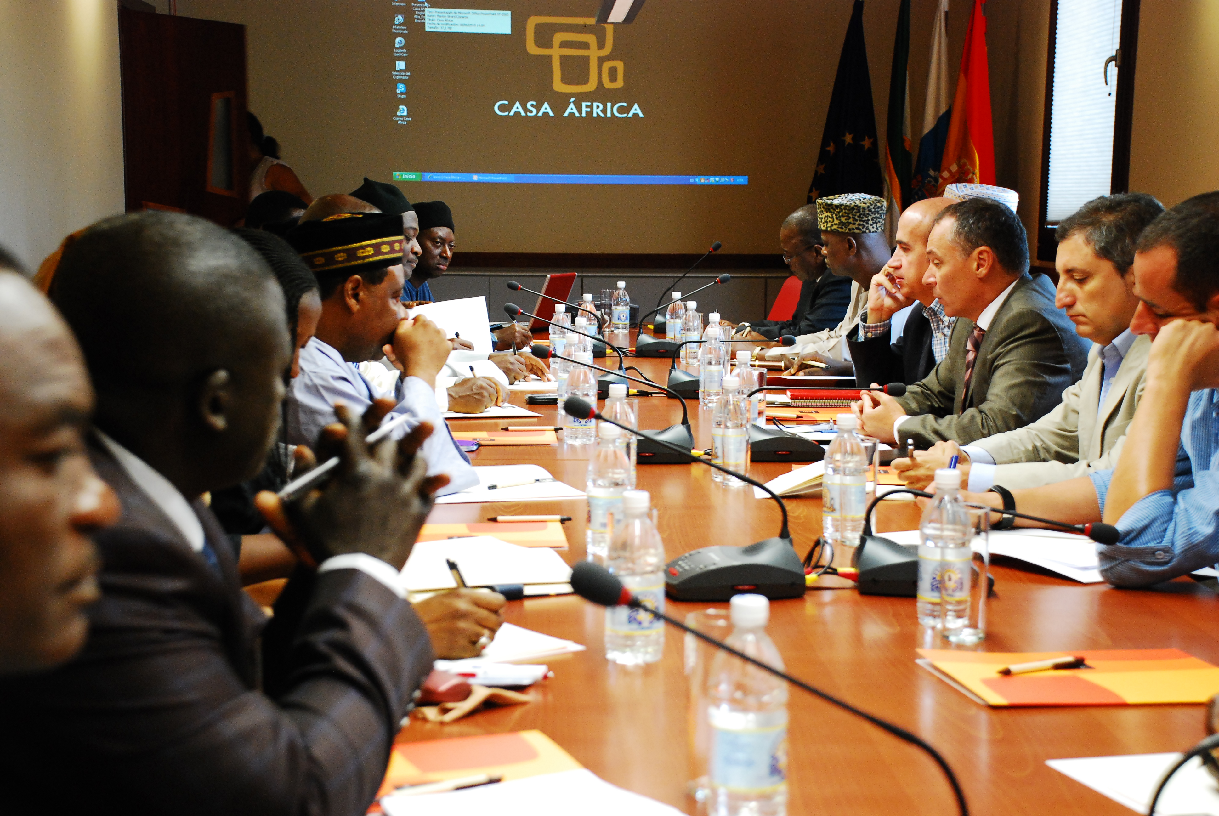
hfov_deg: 33.4
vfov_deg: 22.7
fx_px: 2034
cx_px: 610
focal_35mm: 60
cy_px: 408
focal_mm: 40
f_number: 4.5
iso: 800
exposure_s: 1/30
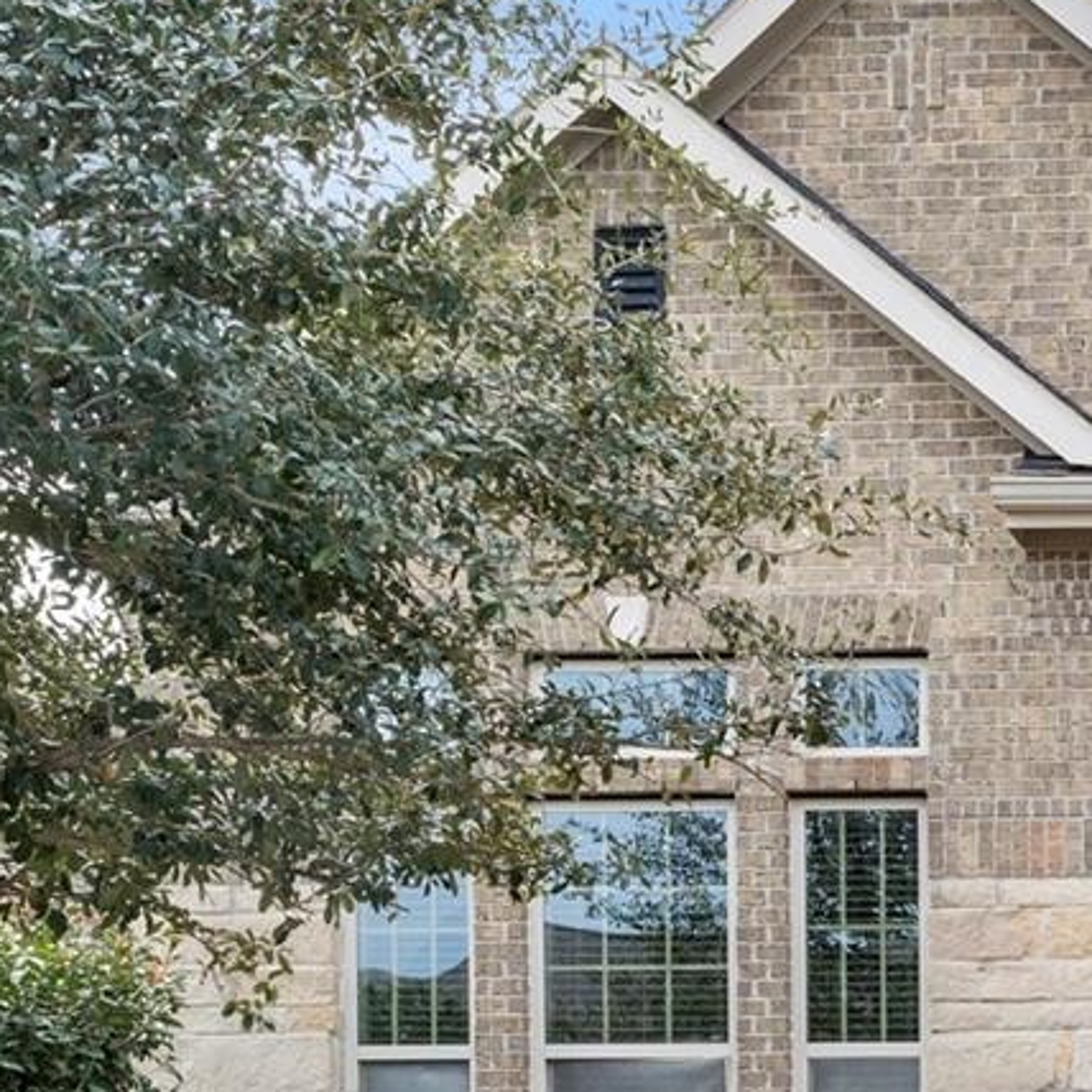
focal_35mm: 65
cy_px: 1257
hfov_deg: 22.1
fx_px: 2320
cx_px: 1623
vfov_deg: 24.4
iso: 200
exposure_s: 1/125
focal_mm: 16
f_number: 9
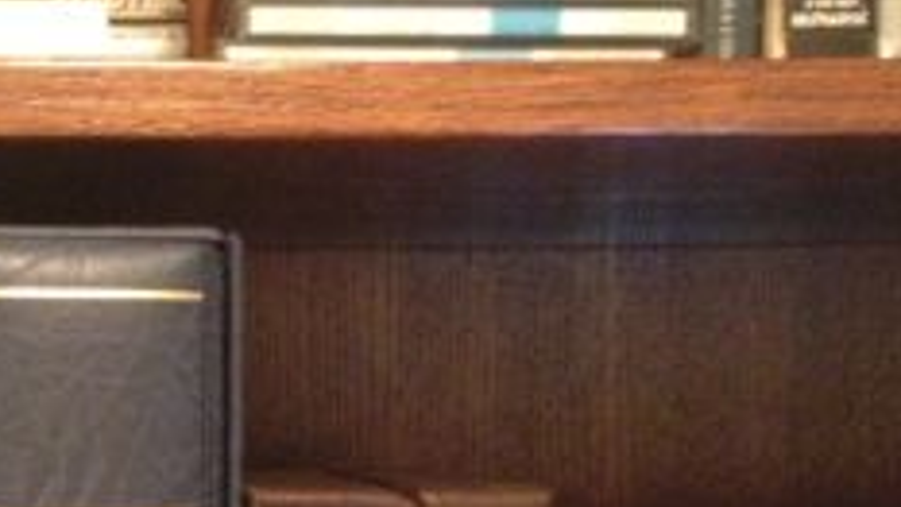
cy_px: 677
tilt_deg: -8.2
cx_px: 209
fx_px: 2341
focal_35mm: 98
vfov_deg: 12.0
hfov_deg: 21.6
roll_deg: +1.0
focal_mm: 4.28
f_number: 2.4
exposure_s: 1/15
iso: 800
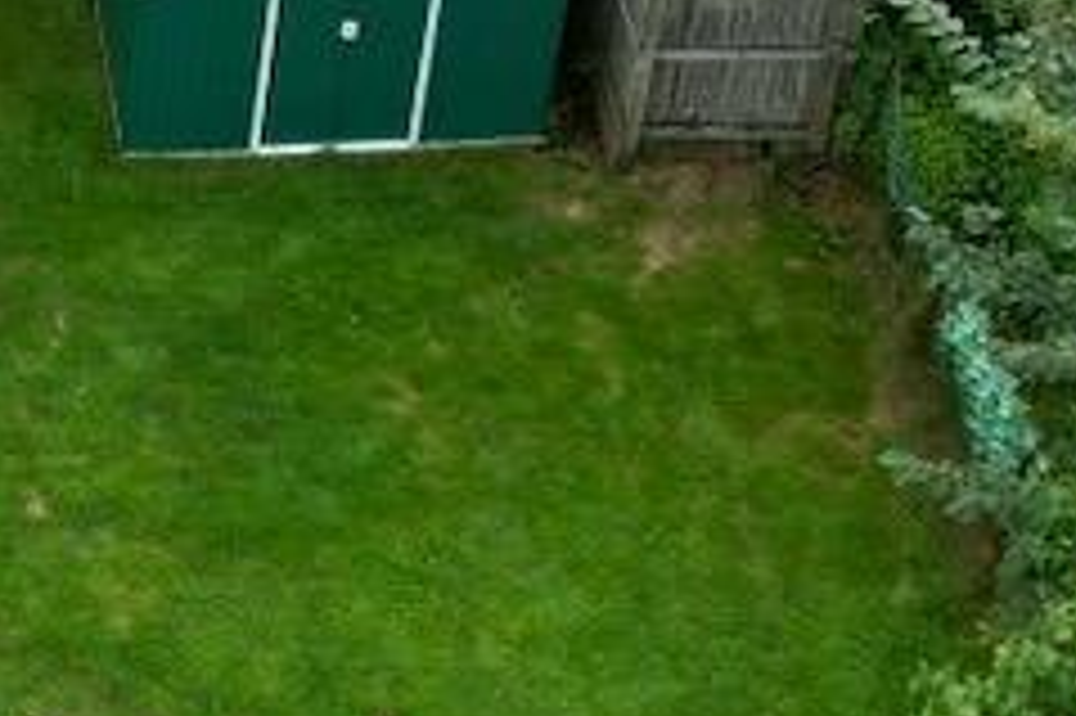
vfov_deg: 11.0
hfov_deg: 16.7
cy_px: -468
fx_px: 3524
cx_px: -153
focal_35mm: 118
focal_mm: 8.38
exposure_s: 1/500
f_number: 2.8
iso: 100
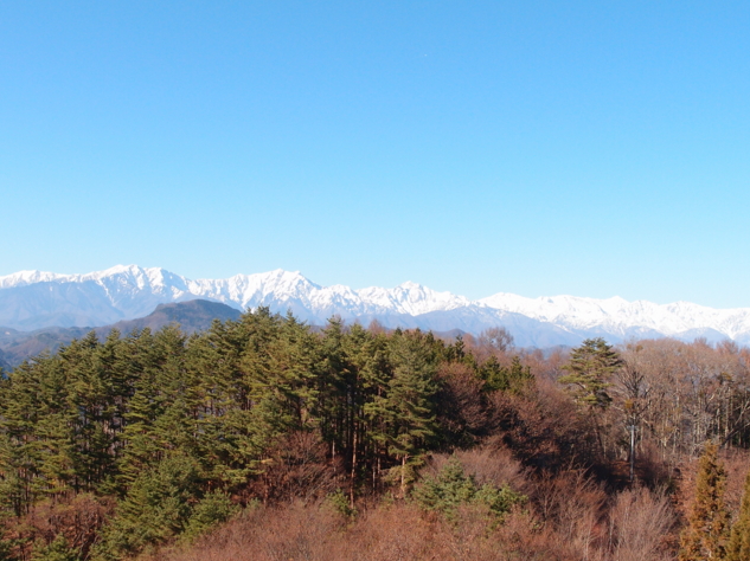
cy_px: 314
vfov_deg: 33.5
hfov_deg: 43.9
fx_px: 931
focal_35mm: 43
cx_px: 389
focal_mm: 7.41
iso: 100
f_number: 3.5
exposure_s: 1/800
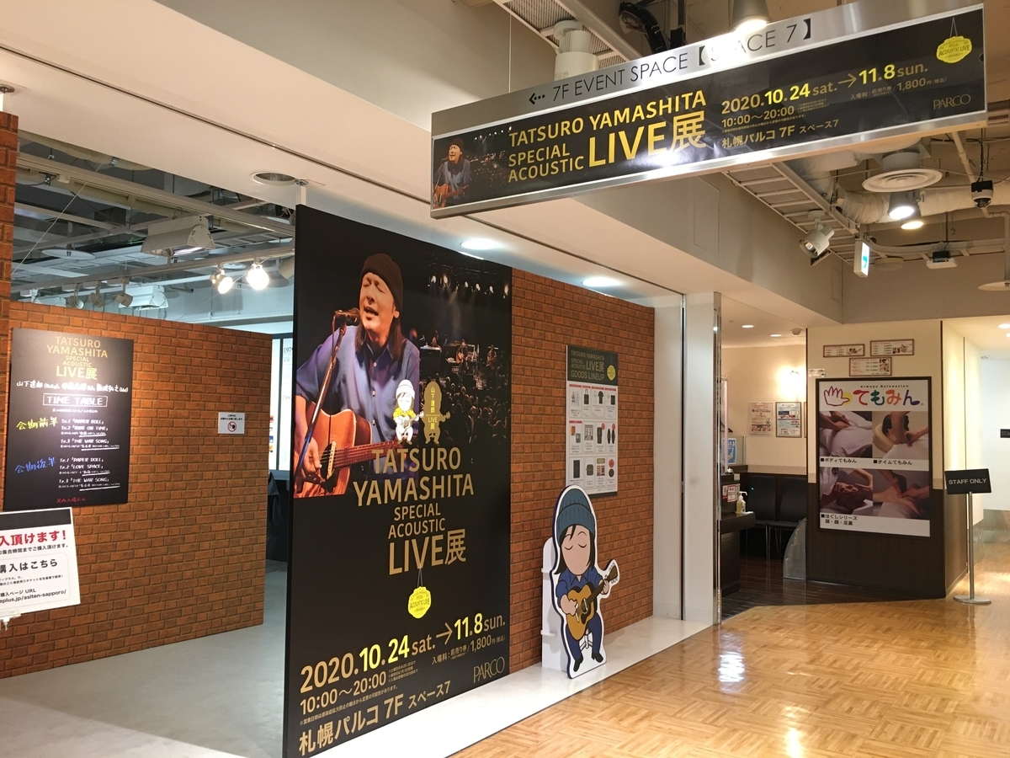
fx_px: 846
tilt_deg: +5.0
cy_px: 379
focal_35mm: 29
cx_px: 505
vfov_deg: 48.2
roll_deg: -1.8
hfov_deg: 61.7
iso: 100
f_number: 2.2
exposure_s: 1/30
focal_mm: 4.15
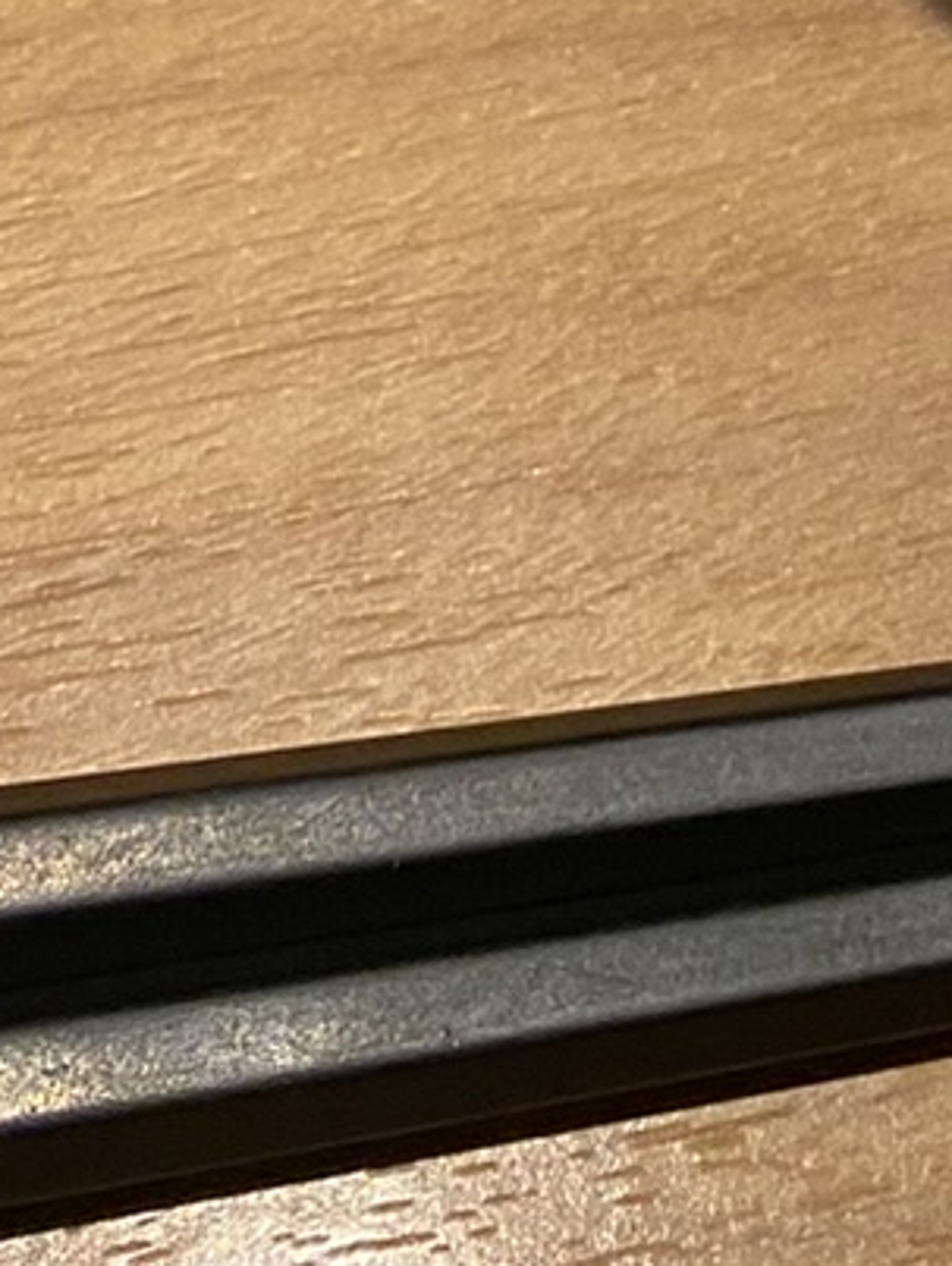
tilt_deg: -51.7
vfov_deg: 12.0
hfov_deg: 10.4
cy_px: -1772
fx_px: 4833
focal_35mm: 132
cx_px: 1869
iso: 125
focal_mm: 4.25
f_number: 1.8
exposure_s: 1/60
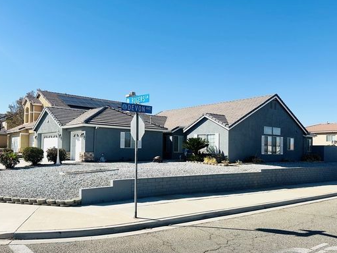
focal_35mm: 30
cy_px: 141
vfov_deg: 46.7
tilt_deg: +1.5
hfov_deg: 59.9
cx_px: 161
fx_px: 292
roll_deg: -1.9
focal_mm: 6.86
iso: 80
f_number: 1.78
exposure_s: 1/5525
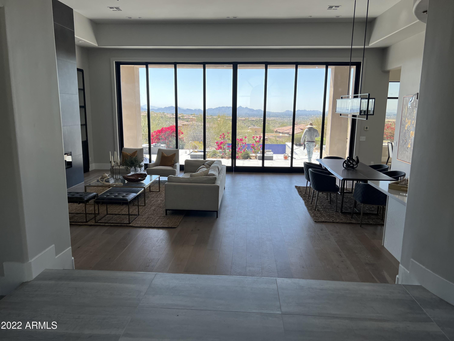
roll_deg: -0.7
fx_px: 341
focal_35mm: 26
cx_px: 227
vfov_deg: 53.1
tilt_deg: -9.6
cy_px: 170
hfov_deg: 67.3
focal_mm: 5.7
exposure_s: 1/733
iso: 50
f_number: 1.5
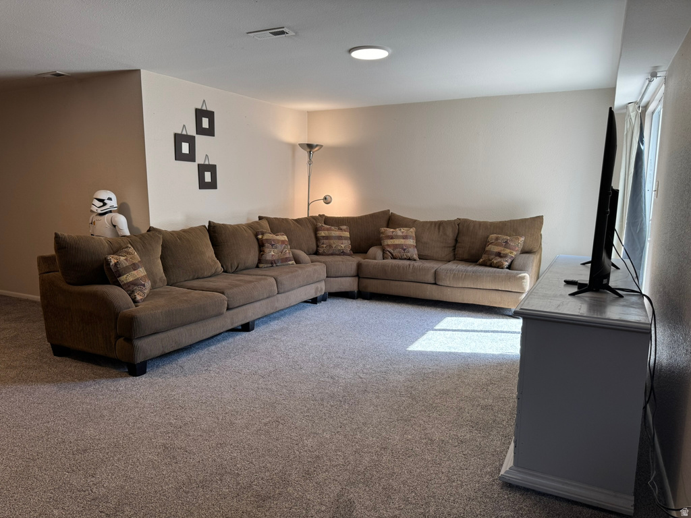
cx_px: 346
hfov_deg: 71.6
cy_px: 259
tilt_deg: -9.1
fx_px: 479
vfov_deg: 56.8
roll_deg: -0.6
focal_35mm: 24
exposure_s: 1/120
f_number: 1.78
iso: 64
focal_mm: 6.76
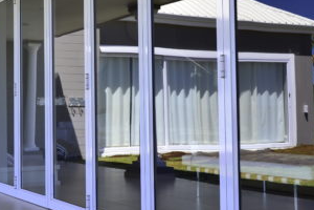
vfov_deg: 18.9
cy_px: 71
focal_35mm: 72
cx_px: 103
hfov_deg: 27.9
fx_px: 628
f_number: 8
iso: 200
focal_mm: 24
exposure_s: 1/100
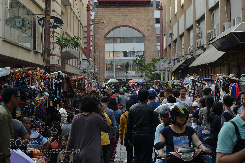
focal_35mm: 78
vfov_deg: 17.5
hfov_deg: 26.0
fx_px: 531
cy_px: 82
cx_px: 122
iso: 100
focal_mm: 52
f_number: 5.6
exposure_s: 1/100
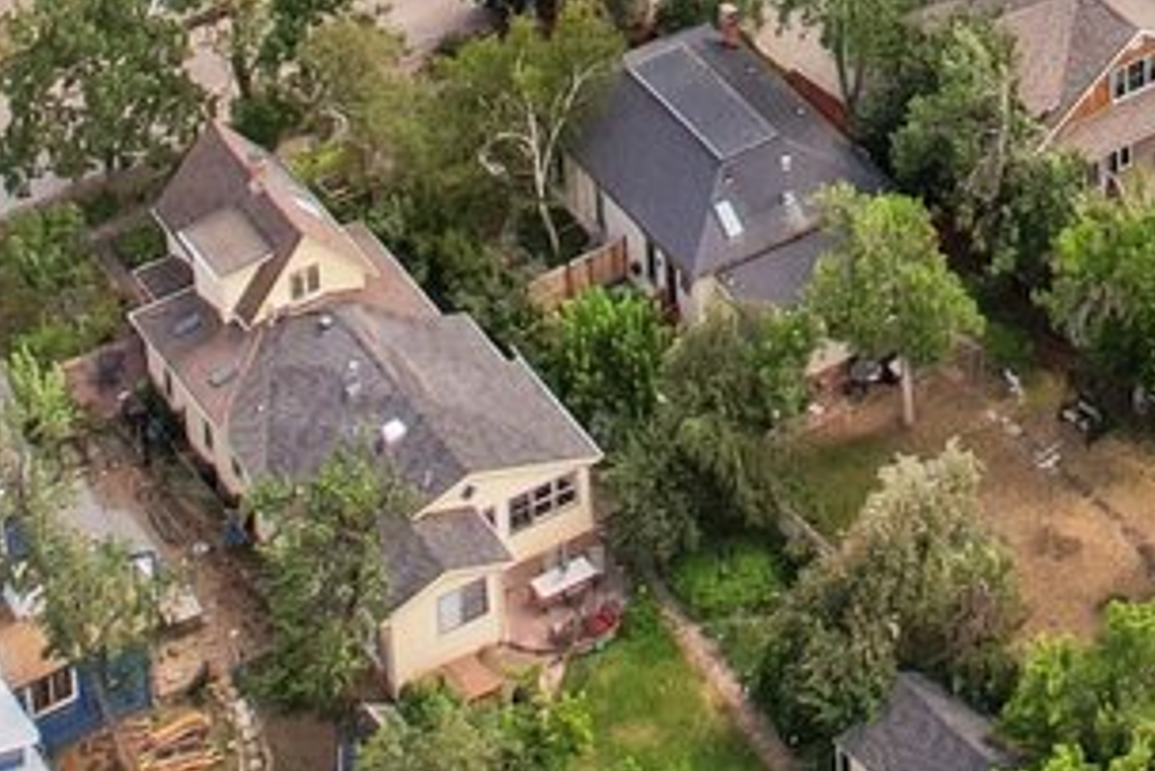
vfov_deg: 7.8
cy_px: -1665
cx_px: 1535
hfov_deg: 13.3
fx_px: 4750
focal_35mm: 148
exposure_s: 1/180
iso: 100
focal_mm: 8.4
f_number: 2.8
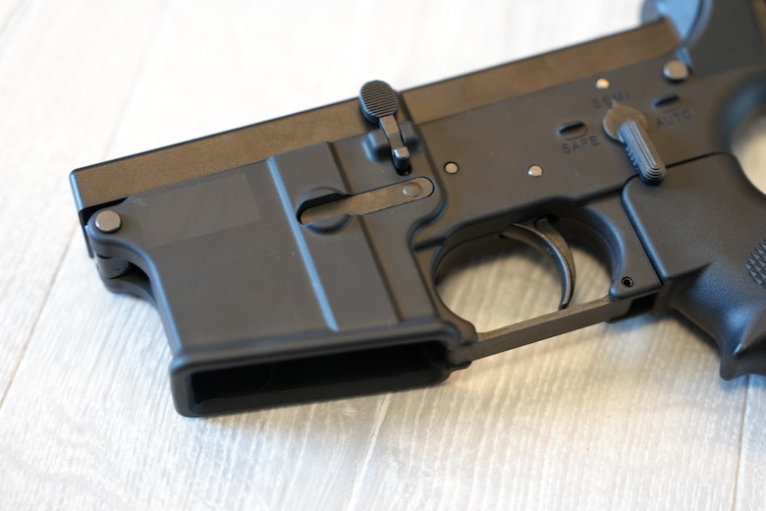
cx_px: 383
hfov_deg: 28.8
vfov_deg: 19.5
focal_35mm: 70
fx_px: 1489
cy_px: 256
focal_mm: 70
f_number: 2.8
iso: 200
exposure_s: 1/5
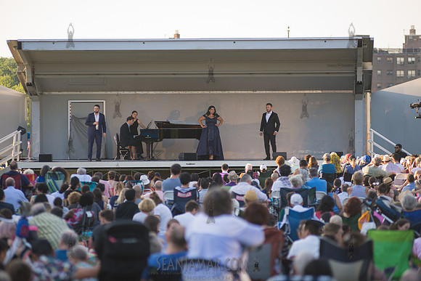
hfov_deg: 10.3
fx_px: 2339
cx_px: 210
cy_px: 140
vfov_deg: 6.9
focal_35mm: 200
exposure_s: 1/800
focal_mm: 200
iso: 500
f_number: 3.5
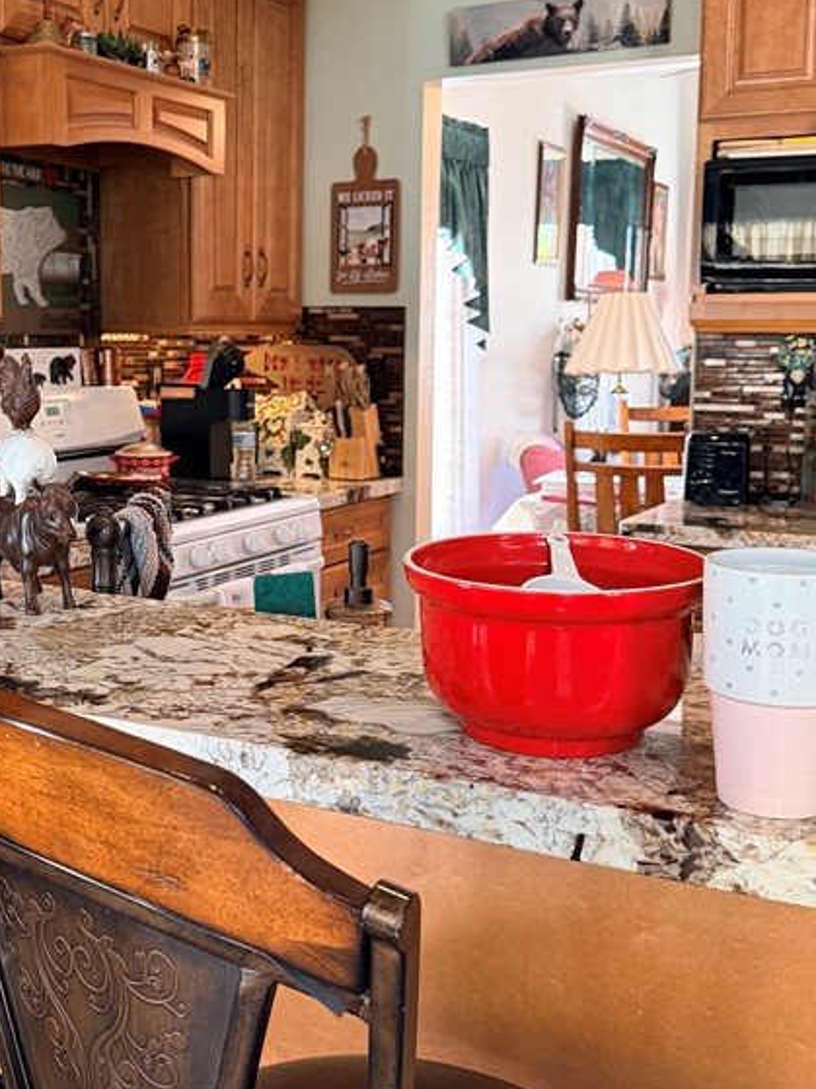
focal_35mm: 44
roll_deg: +0.5
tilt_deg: -6.0
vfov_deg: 42.9
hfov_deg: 32.5
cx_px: 255
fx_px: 1383
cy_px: 487
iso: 400
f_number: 1.78
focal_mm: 6.76
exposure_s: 1/60
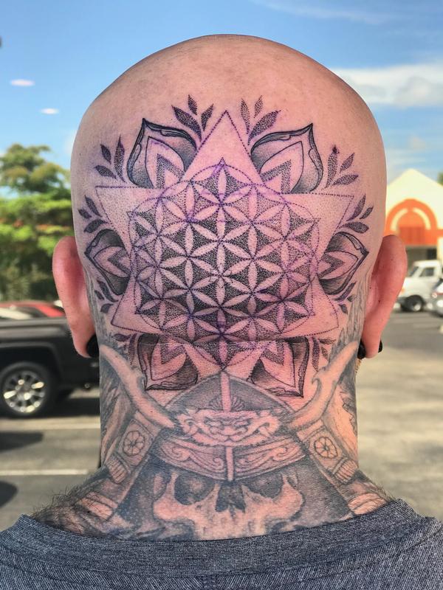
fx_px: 973
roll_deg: +1.4
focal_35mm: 57
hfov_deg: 25.7
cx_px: 222
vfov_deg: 33.8
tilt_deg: -0.9
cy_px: 295
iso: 20
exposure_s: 1/120
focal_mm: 6.6
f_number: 2.8
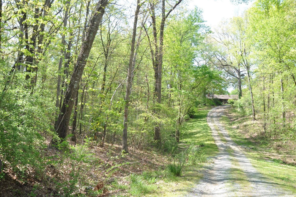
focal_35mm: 32
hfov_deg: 58.6
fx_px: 263
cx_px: 166
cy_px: 107
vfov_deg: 41.0
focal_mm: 18
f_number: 6.3
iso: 200
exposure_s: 1/160
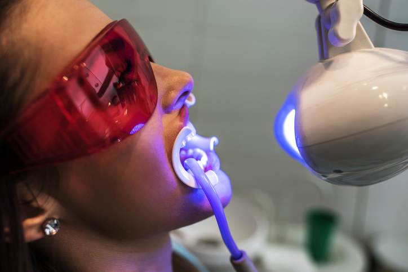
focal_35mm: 35
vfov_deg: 37.9
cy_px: 136
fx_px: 397
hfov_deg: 54.4
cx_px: 204
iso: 64
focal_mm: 35
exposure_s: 1/125
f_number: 2.8
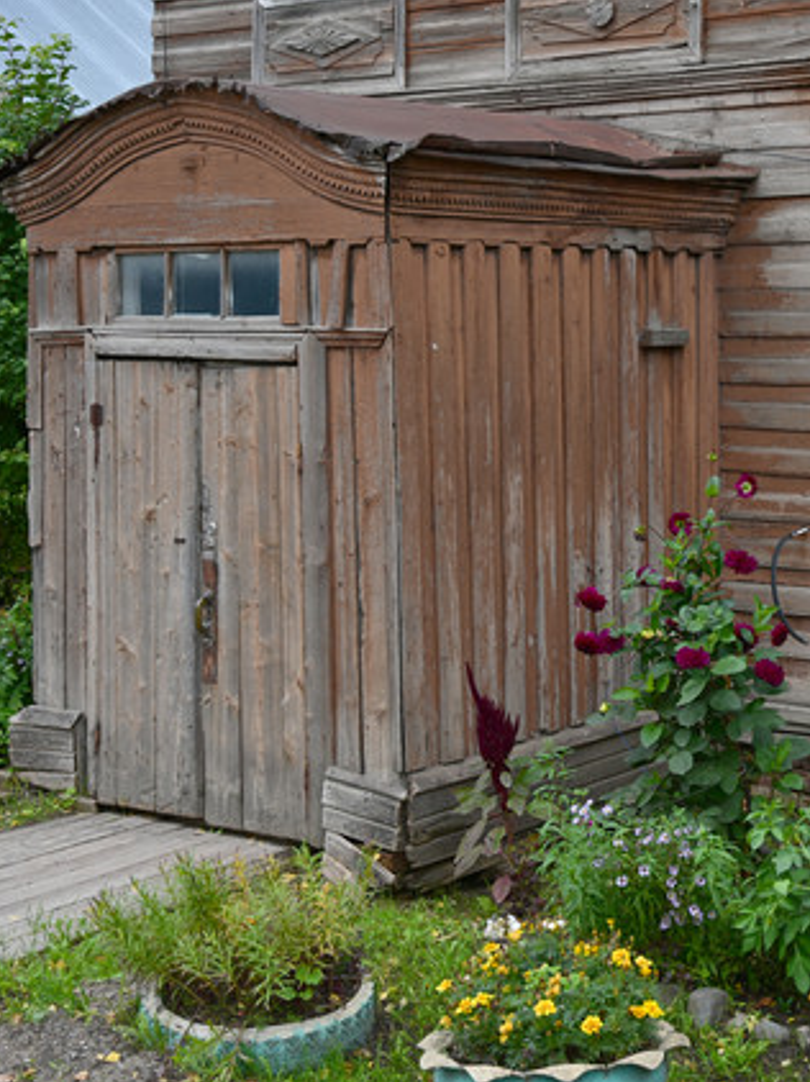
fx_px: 1686
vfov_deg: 35.6
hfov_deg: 25.9
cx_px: 772
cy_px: 540
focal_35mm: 54
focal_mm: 37
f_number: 5.6
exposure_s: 1/180
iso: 100
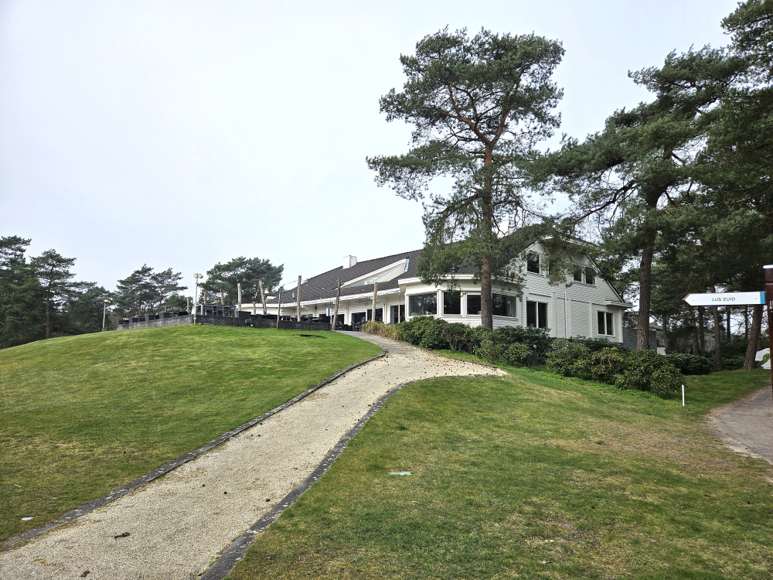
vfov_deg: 58.9
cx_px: 386
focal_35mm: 23
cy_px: 290
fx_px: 514
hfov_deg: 73.9
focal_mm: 5.4
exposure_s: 1/2082
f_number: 1.8
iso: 25
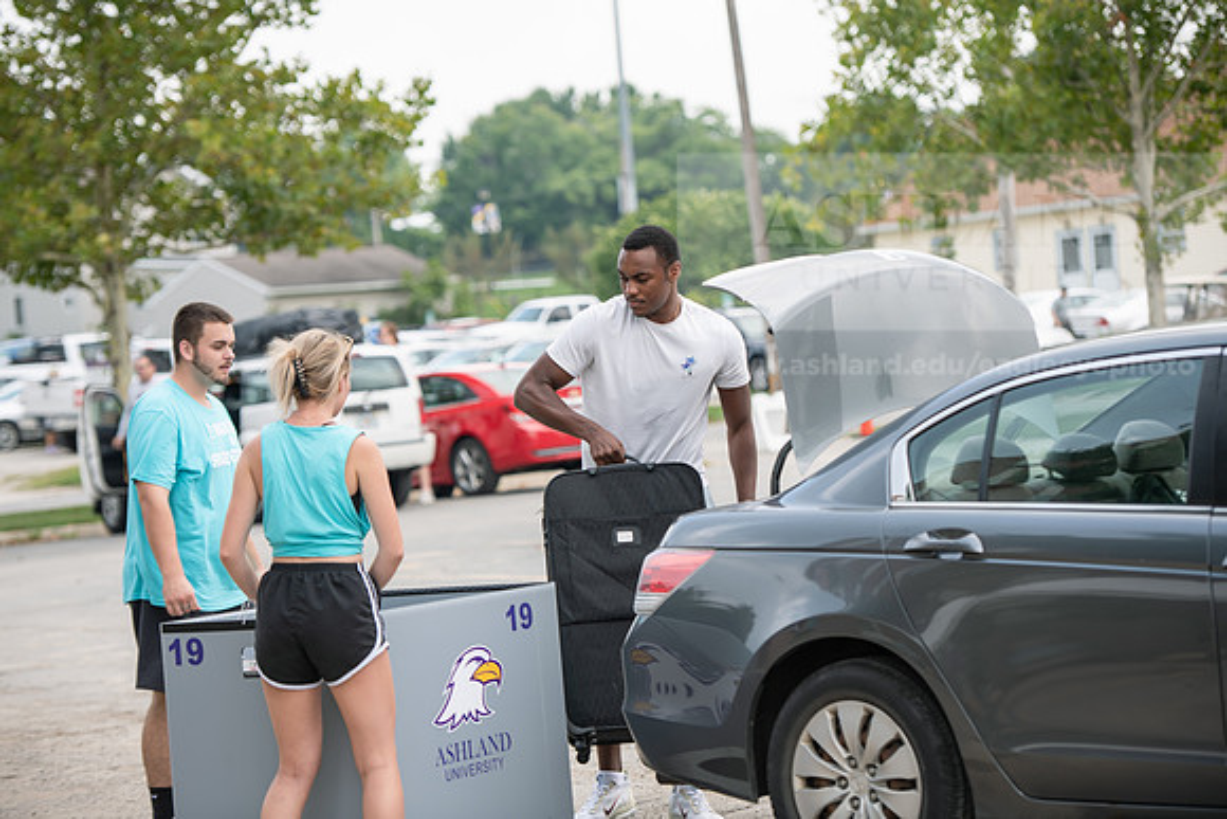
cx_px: 614
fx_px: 3818
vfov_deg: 12.2
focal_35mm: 112
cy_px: 410
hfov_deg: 18.3
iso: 80
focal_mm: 112
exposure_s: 1/320
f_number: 3.2
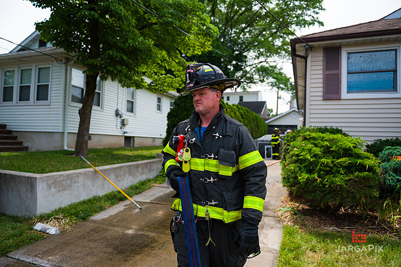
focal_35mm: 24
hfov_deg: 73.8
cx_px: 200
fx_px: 267
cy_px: 134
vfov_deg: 53.1
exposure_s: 1/2000
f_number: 3.2
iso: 200
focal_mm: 24
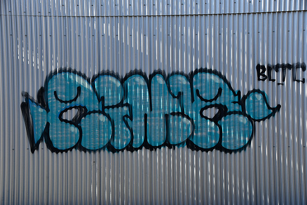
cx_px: 154
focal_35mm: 69
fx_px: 589
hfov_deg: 29.2
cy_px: 102
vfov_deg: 19.7
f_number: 8
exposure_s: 1/250
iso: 140
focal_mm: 46
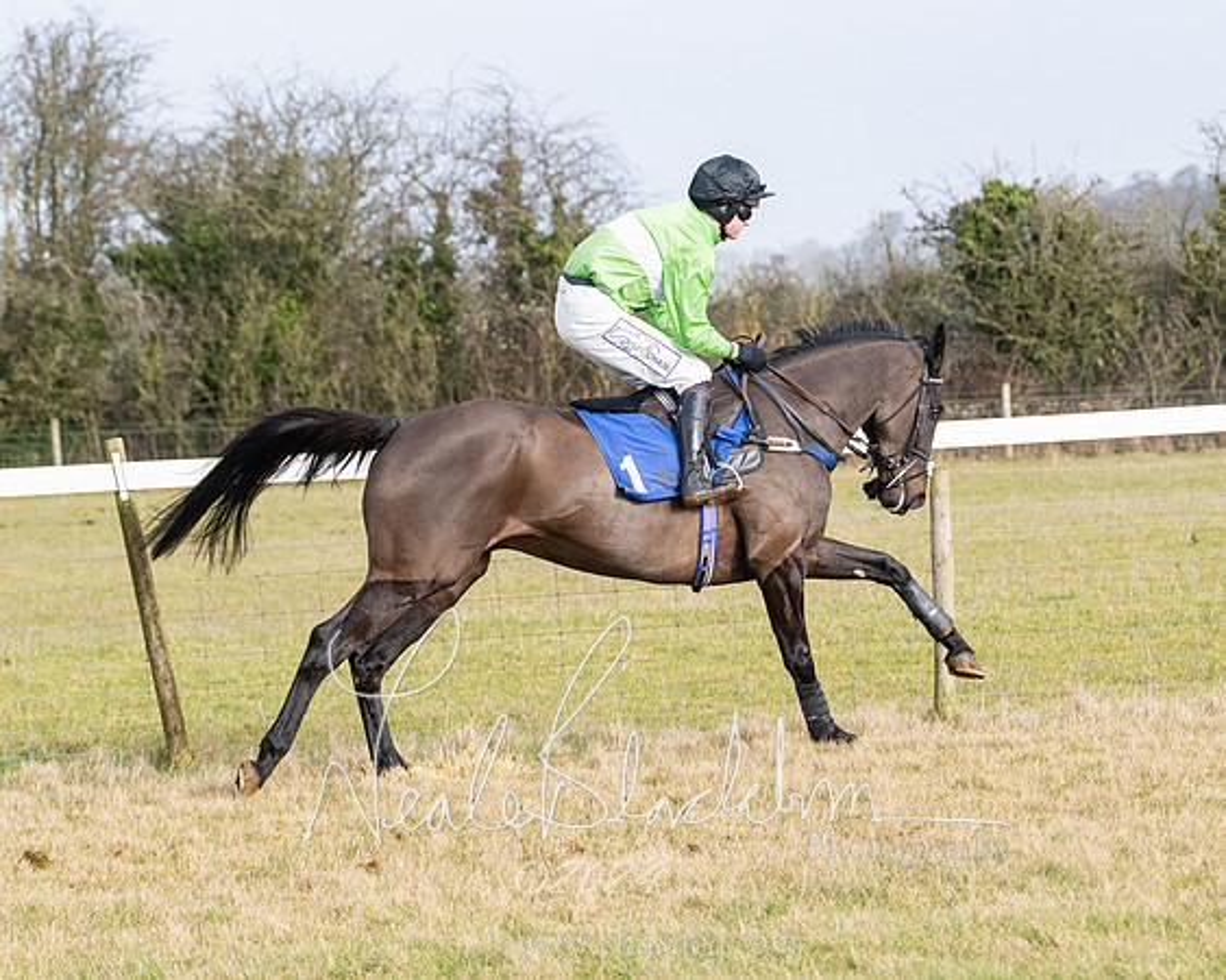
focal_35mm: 185
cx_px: 747
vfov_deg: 8.4
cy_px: 571
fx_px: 6699
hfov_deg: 10.5
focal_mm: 115
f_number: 5
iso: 800
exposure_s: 1/2500
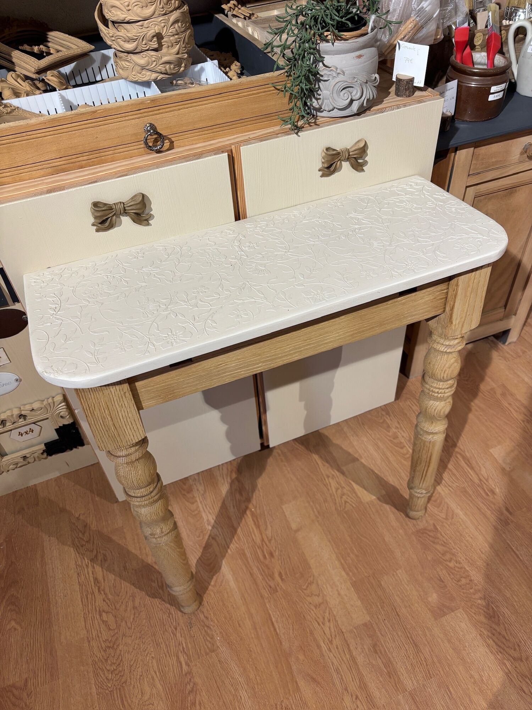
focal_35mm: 26
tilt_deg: -45.3
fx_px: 533
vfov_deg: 67.3
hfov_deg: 53.1
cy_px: 355
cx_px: 266
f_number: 1.6
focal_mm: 5.96
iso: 125
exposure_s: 1/100
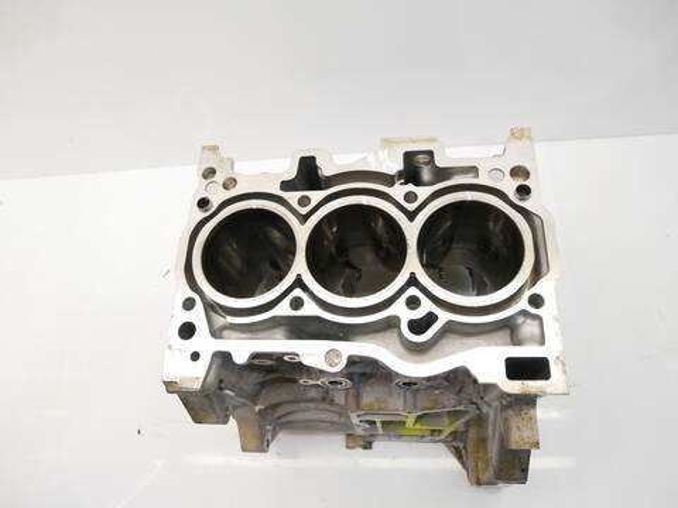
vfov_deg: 56.8
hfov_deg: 71.6
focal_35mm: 24
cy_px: 254
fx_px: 470
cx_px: 339
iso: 320
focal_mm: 12
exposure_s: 1/60
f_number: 3.5
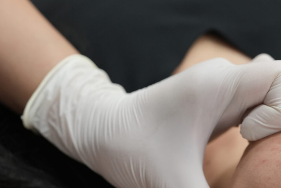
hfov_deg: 23.5
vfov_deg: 15.9
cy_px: 118
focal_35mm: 86
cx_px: 189
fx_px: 671
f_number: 4
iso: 1250
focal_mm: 35
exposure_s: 1/60
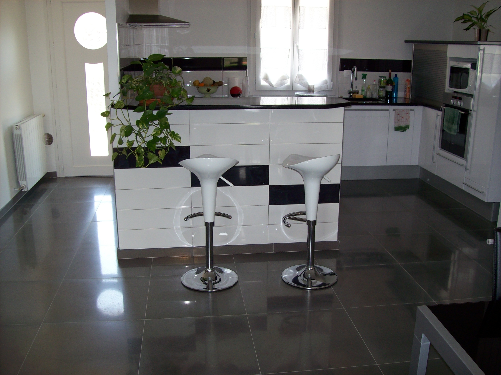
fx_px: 521
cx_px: 250
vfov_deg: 39.6
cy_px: 188
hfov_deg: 51.4
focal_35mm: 36
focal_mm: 6
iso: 80
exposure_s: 1/64
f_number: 2.7
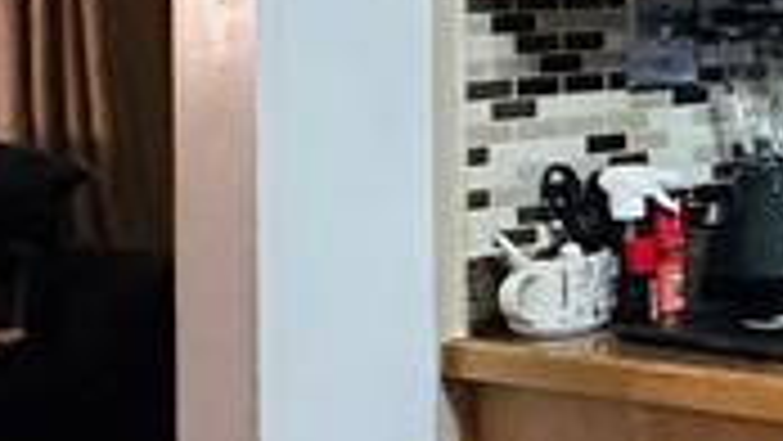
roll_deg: +0.0
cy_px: -32
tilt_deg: -1.0
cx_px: 1989
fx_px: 1869
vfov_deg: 13.2
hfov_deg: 13.9
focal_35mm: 90
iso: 640
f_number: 2.2
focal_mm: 2.22
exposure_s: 1/60
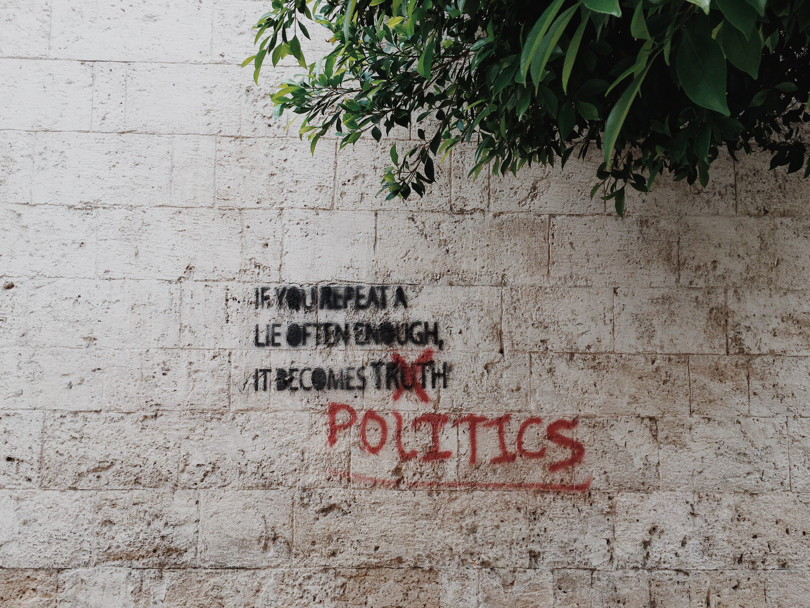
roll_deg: -0.4
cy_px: 304
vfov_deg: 48.2
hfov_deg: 61.7
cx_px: 405
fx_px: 679
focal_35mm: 29
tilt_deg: +4.5
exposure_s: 1/336
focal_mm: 4.15
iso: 25
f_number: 2.2
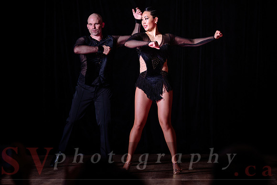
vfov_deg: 10.8
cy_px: 73
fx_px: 979
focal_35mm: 127
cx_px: 168
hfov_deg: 16.1
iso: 400
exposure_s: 1/160
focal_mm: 105
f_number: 3.2
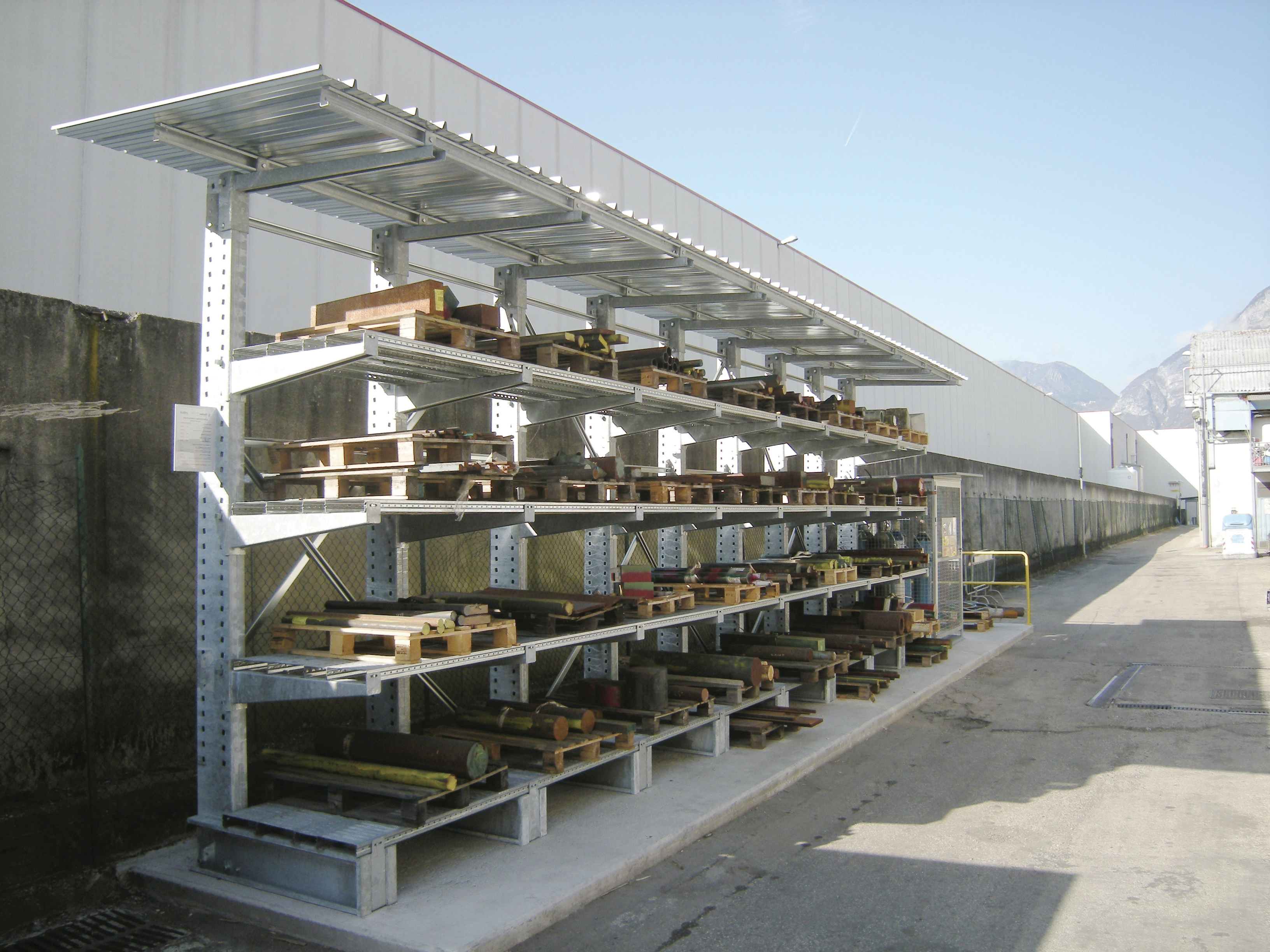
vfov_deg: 49.7
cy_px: 476
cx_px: 635
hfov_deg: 63.4
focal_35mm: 28
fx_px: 1027
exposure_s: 1/458
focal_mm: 4.7
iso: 64
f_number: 2.8
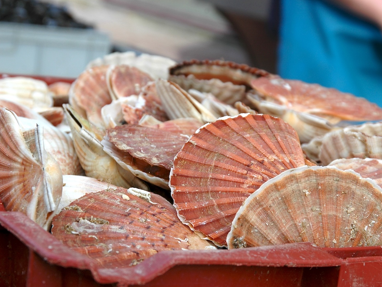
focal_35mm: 108
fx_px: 1192
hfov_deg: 18.2
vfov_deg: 13.7
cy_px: 144
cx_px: 192
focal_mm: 66
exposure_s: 1/200
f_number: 8
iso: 200
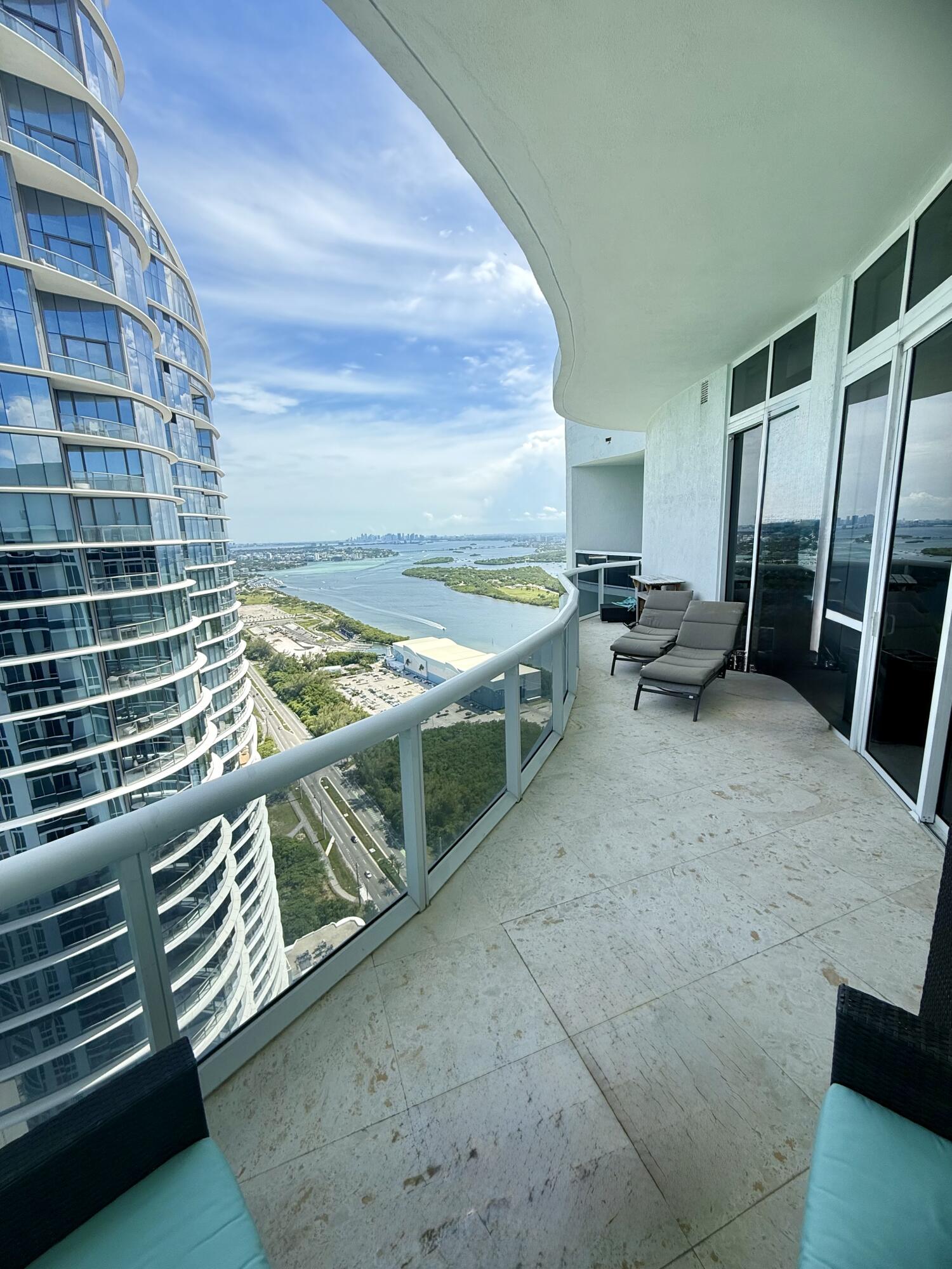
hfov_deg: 85.7
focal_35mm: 14
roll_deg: +1.3
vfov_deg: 102.1
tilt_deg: -10.6
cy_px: 634
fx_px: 513
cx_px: 476
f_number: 2.2
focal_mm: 2.22
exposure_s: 1/942
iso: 50
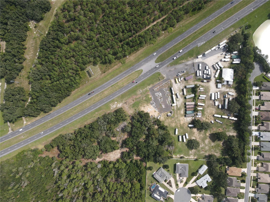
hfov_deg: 71.6
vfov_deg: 56.8
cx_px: 135
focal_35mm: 24
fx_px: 187
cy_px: 101
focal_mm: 4.5
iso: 110
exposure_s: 1/640
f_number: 2.8
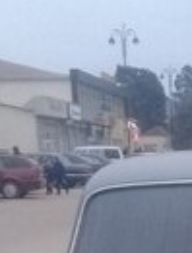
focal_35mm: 117
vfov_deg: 14.9
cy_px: 436
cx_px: 266
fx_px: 861
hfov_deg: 12.3
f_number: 2.2
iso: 200
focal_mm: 3.3
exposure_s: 1/33
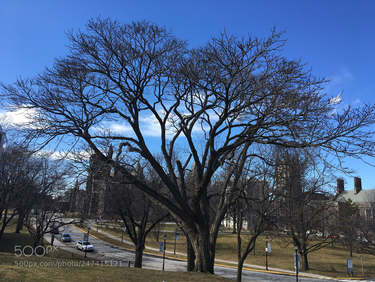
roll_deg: -2.9
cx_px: 188
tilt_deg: +12.6
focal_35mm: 29
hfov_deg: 61.7
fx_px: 314
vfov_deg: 48.2
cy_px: 141
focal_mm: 4.15
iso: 25
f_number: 2.2
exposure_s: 1/905
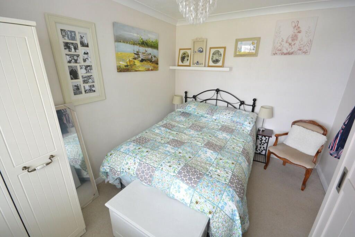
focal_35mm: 15
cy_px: 118
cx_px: 178
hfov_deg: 100.4
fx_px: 148
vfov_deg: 77.3
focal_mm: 10
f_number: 8
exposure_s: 1/13
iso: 400
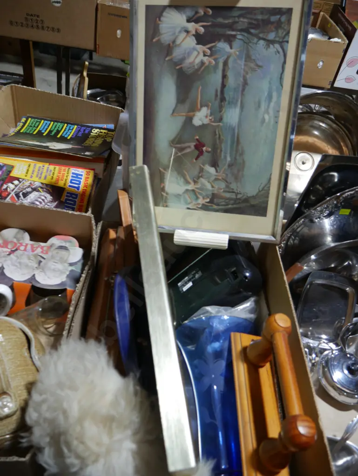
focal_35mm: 28
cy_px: 238
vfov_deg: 63.4
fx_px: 386
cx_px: 179
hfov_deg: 49.8
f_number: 3.5
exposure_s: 1/60
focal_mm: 14
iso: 200
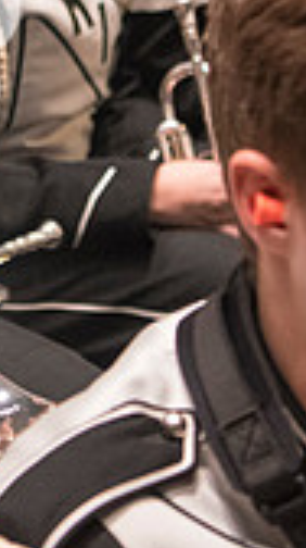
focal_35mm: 145
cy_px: -28
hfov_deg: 8.1
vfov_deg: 14.5
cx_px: -225
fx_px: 2100
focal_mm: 40
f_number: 2.8
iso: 4000
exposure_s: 1/400
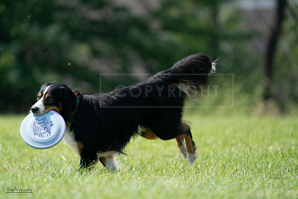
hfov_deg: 3.4
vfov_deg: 2.3
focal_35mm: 600
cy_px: 100
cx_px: 149
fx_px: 4968
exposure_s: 1/4000
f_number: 6.3
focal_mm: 600
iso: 1600
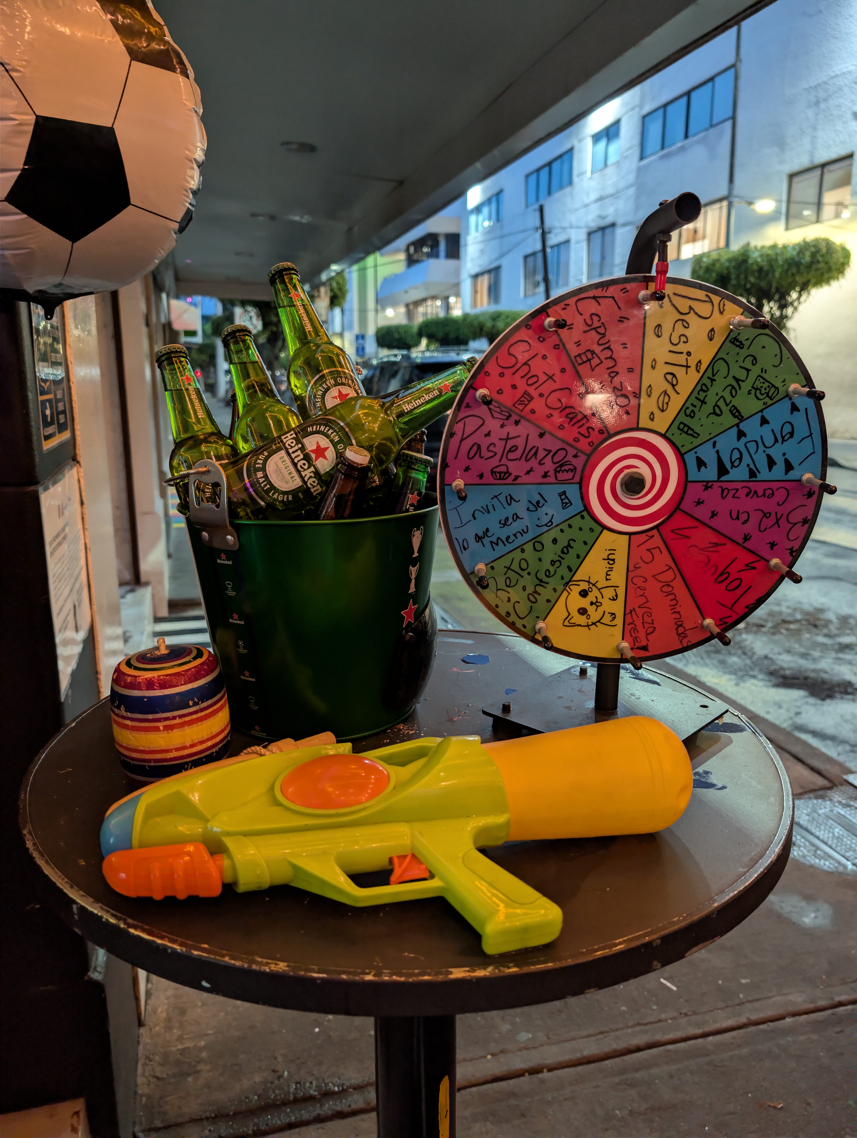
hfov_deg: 56.9
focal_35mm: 24
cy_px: 569
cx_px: 428
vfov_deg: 71.5
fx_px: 790
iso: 335
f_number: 1.68
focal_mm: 6.9
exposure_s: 1/60
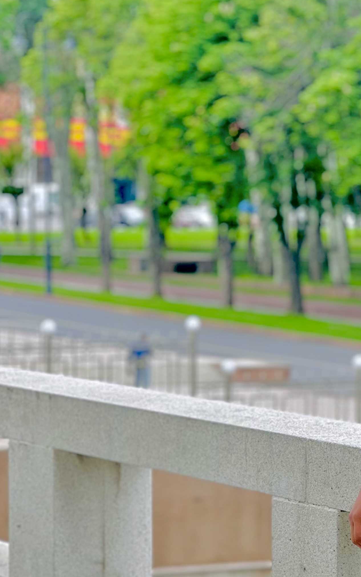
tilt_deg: -3.6
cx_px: 423
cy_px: 399
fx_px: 2566
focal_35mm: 163
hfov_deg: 8.0
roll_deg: -0.7
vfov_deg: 12.8
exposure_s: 1/121
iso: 25
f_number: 2.8
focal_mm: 9
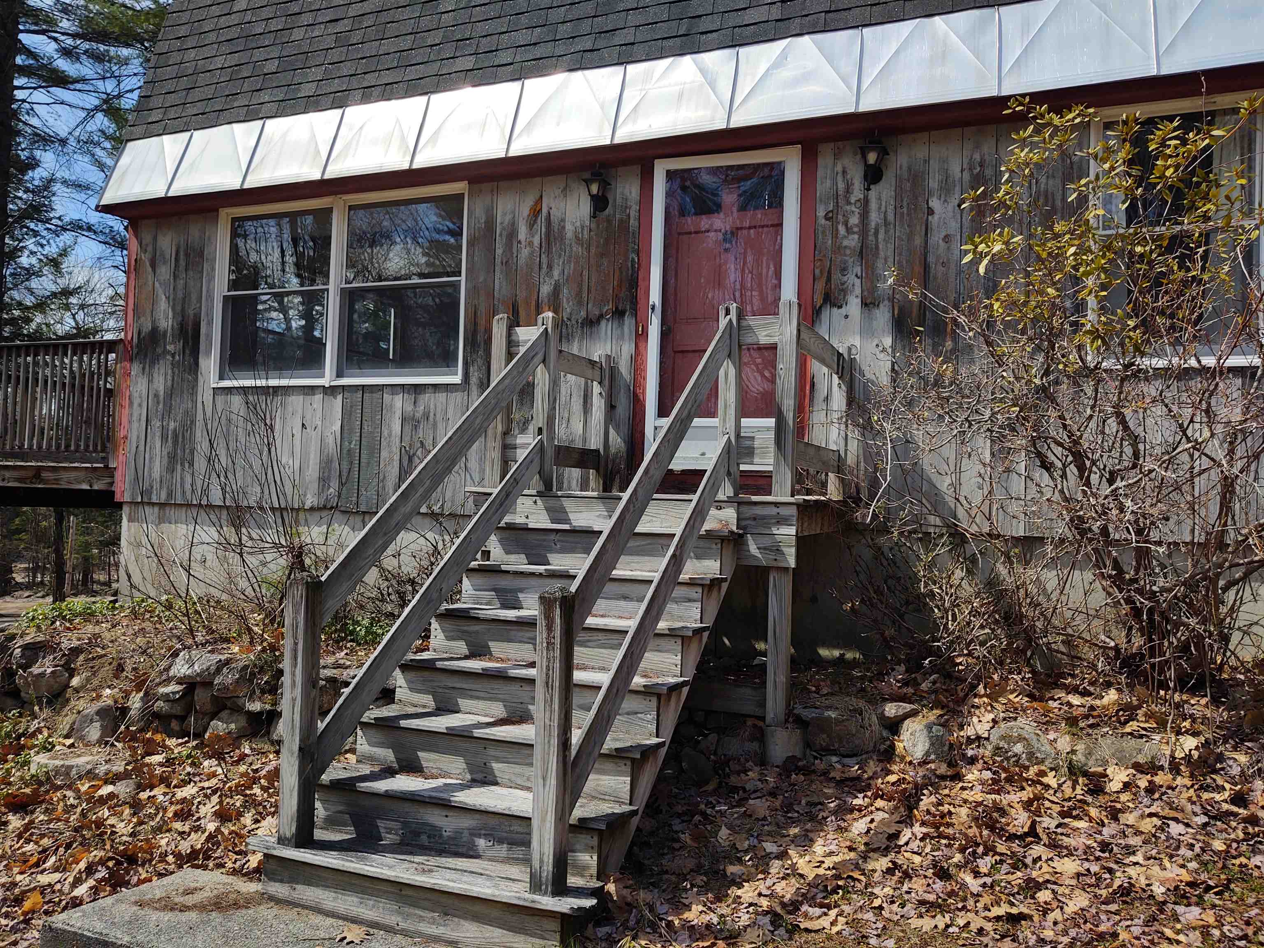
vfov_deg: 51.4
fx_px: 986
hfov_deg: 65.3
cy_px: 474
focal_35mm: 27
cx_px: 632
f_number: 1.7
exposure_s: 1/5092
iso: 100
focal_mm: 4.75
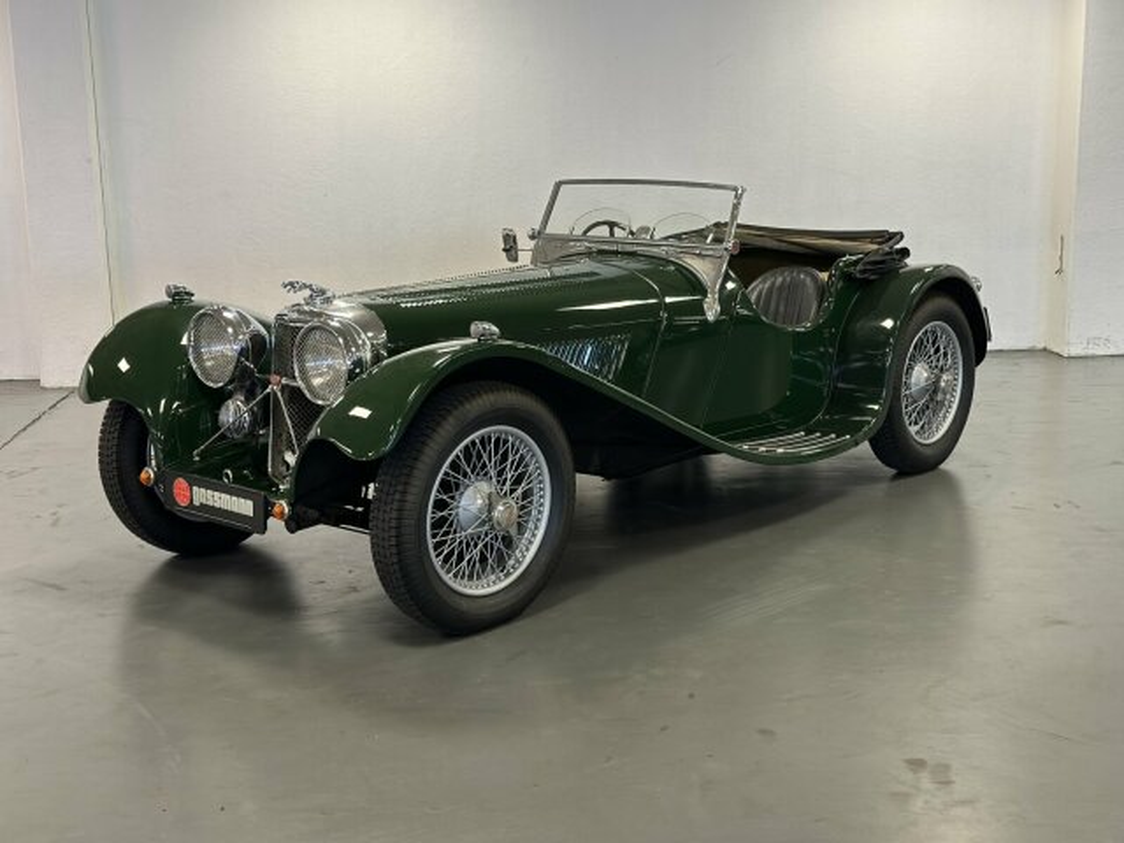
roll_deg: +0.6
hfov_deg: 39.7
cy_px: 422
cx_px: 562
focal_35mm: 48
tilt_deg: -12.2
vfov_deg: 30.3
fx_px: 1559
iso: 125
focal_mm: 6.86
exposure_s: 1/62
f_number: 1.78
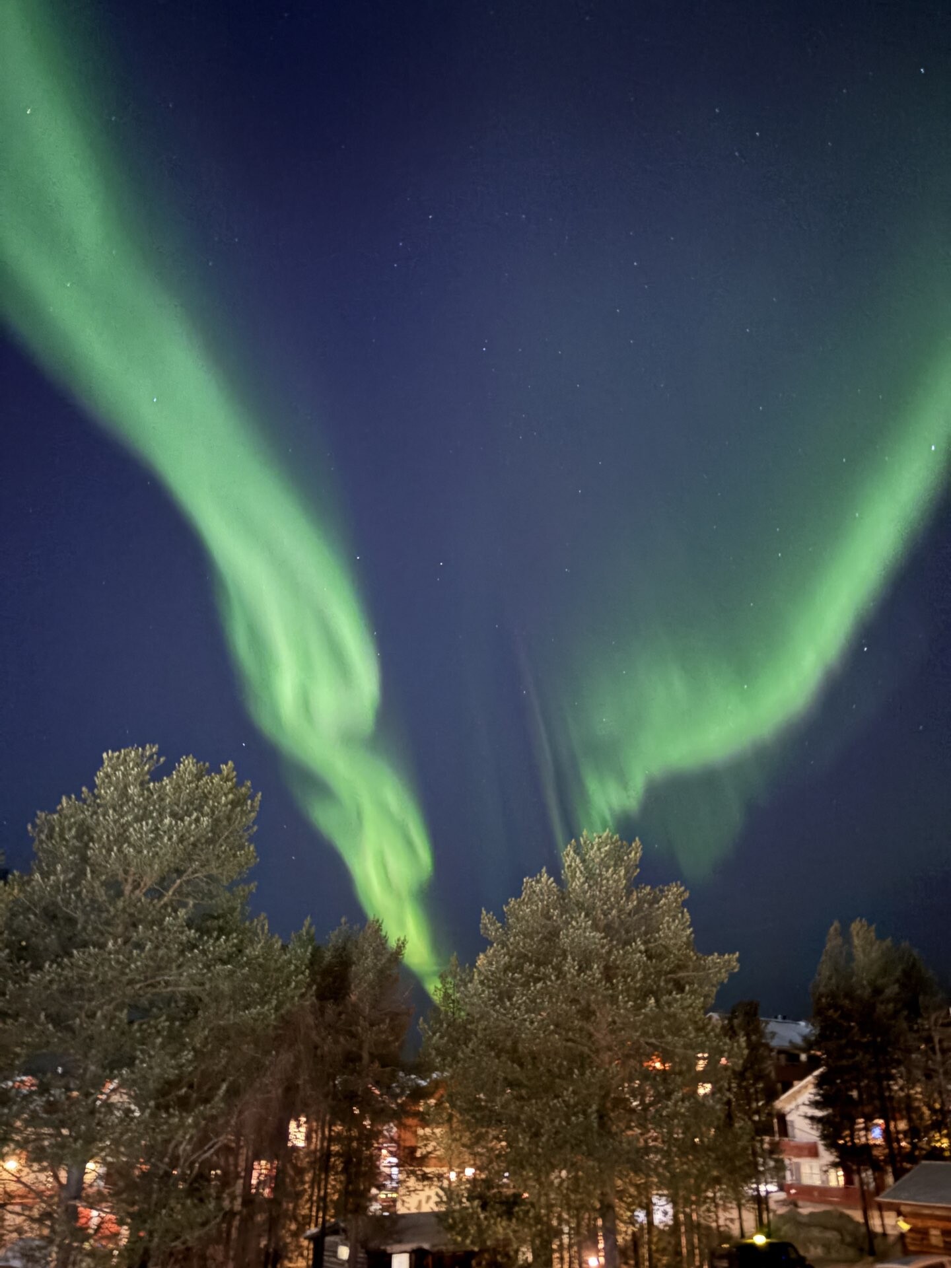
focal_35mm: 26
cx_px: 476
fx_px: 952
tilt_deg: +25.8
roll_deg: -0.2
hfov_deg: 53.1
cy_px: 634
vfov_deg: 67.3
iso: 3200
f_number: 1.6
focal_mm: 5.96
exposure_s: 1/2
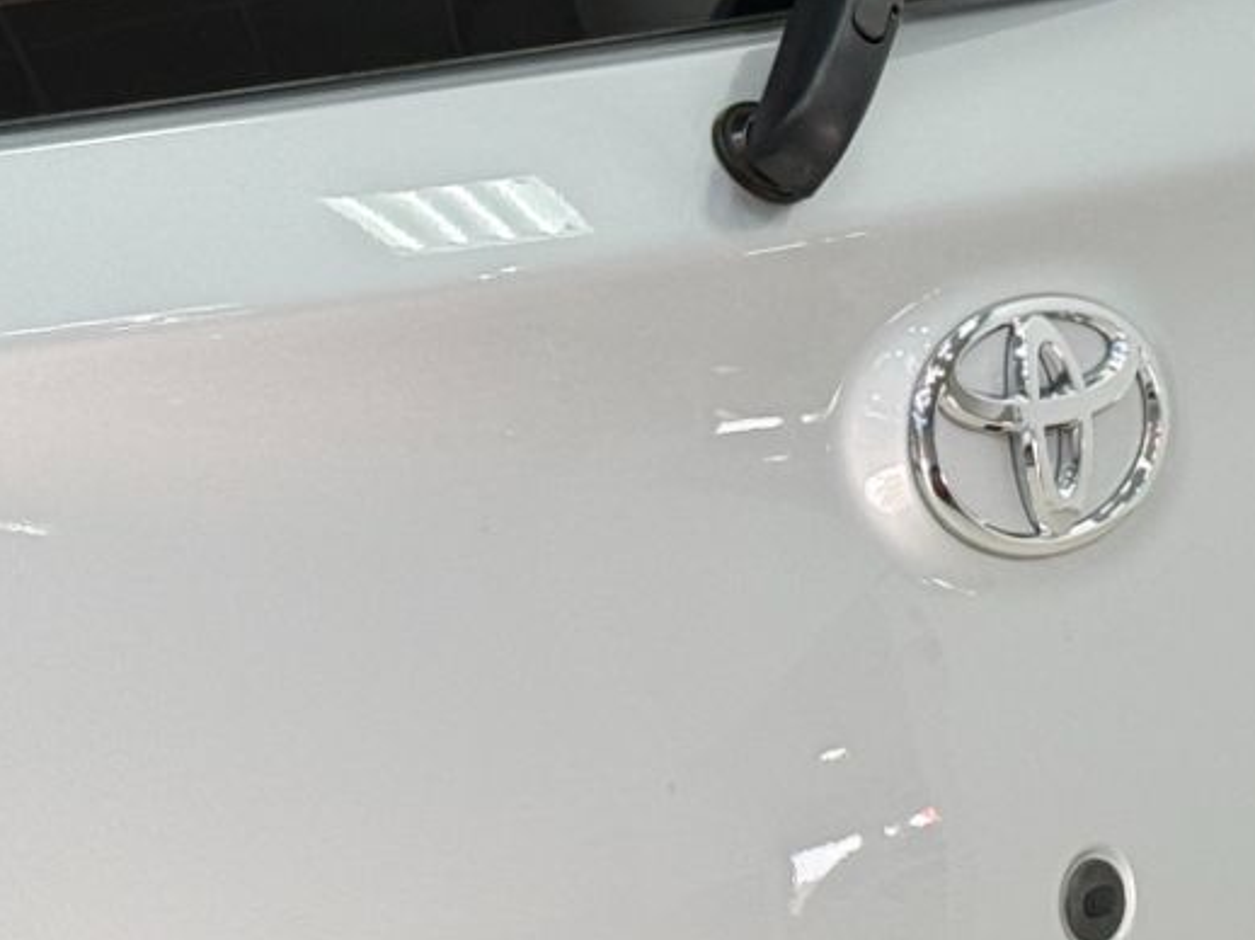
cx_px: -27
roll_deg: -0.9
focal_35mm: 178
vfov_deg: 8.3
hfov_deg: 11.0
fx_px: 6450
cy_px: 574
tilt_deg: -14.6
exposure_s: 1/120
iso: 80
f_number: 1.78
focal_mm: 6.76
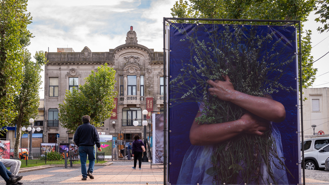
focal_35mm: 51
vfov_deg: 23.5
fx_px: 445
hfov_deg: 40.6
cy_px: 105
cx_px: 165
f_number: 5.6
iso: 200
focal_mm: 32
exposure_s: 1/160
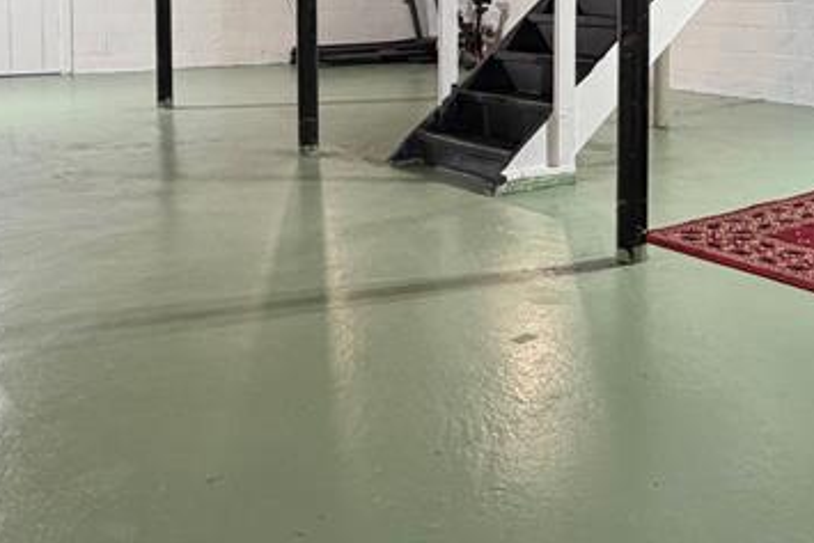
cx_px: 720
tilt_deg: -1.3
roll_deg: -0.7
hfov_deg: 42.8
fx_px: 950
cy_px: 32
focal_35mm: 42
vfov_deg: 30.2
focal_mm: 2.22
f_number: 2.2
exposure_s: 1/60
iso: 400
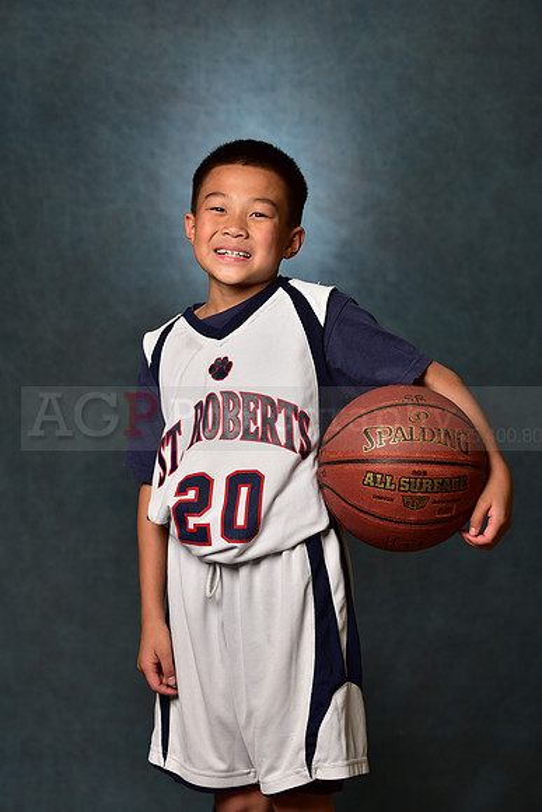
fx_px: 2370
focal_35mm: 105
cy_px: 406
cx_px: 271
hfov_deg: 13.0
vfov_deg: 19.5
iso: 250
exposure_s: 1/200
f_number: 4.5
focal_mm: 105
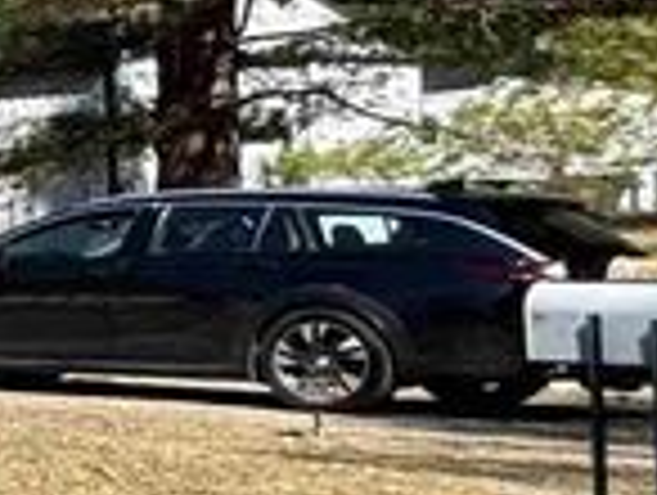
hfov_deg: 11.1
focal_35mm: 98
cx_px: -1372
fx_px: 1863
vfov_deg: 15.1
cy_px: 212
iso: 40
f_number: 2.2
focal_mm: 2.22
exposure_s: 1/1323
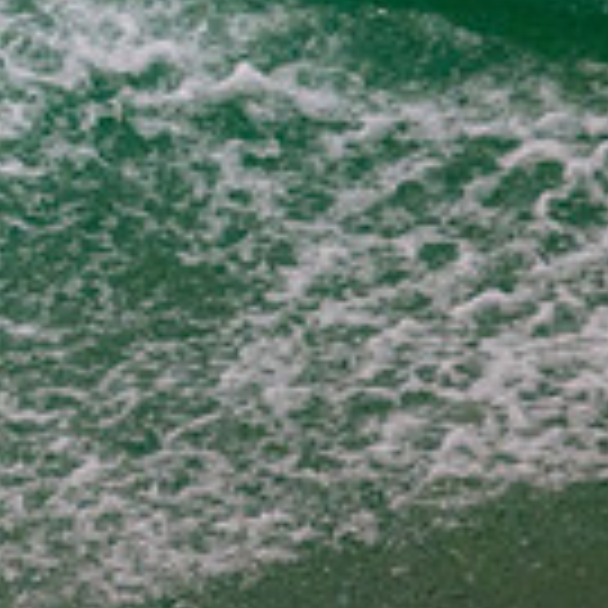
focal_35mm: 3765
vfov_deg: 0.5
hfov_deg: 0.5
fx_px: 74816
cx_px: -951
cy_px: -379
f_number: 11
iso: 2000
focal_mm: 800
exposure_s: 1/2000
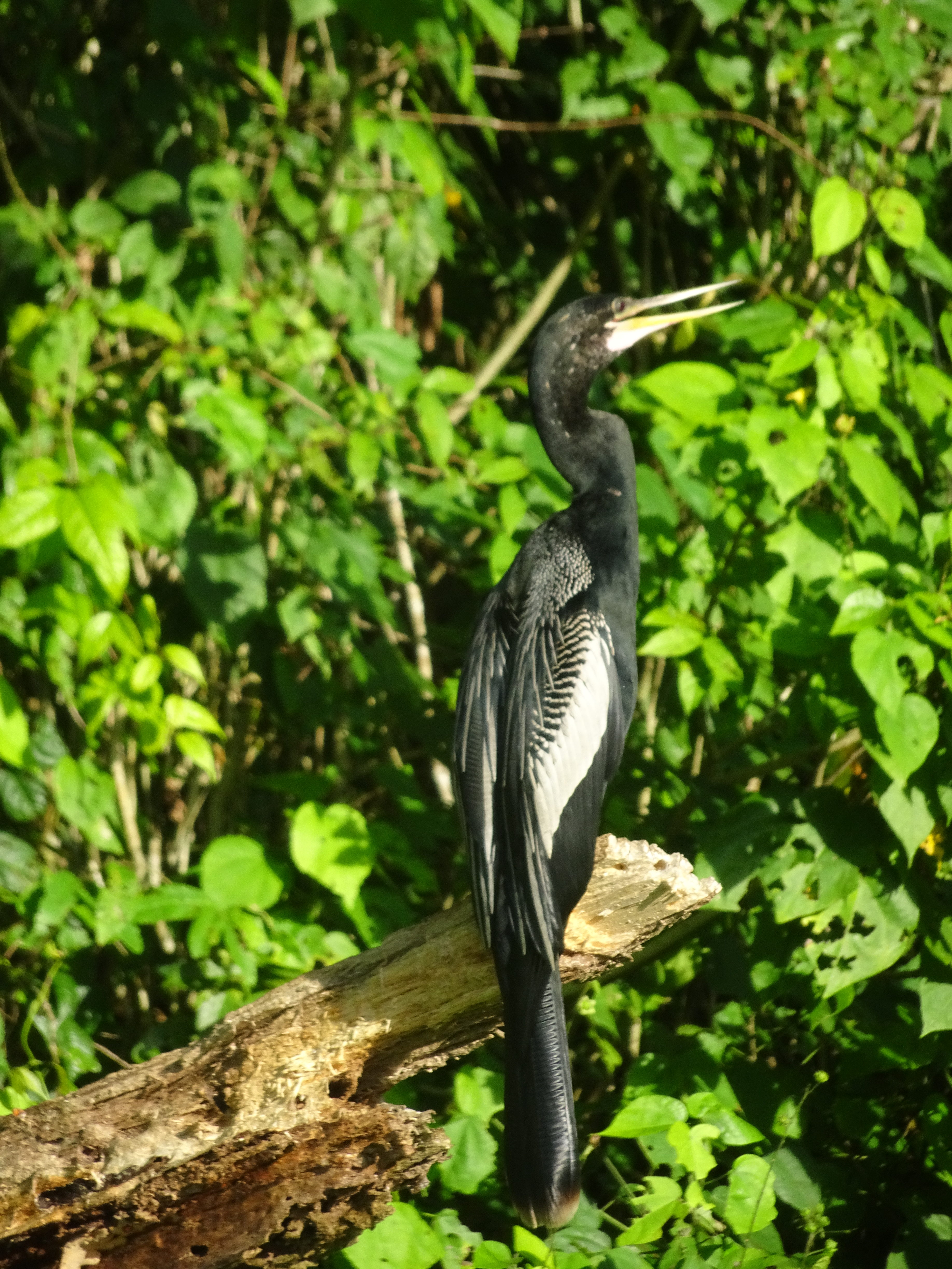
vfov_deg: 5.3
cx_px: 476
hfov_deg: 3.9
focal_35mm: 377
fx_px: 13824
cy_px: 634
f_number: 6.3
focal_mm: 64.38
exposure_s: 1/250
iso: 160
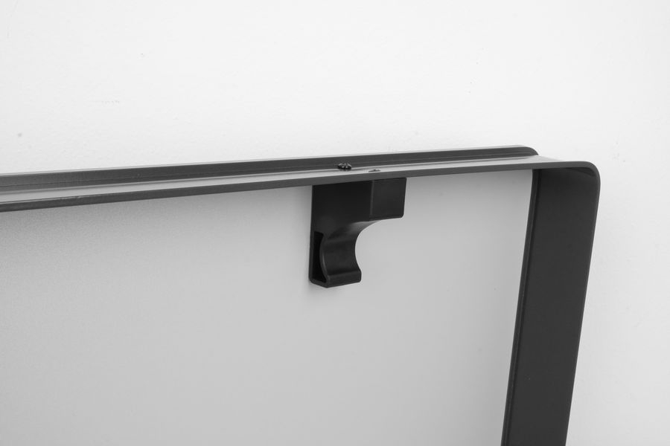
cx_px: 335
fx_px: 800
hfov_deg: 45.4
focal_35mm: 43
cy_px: 223
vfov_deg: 31.2
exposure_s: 1/80
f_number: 22
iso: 400
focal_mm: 28.9
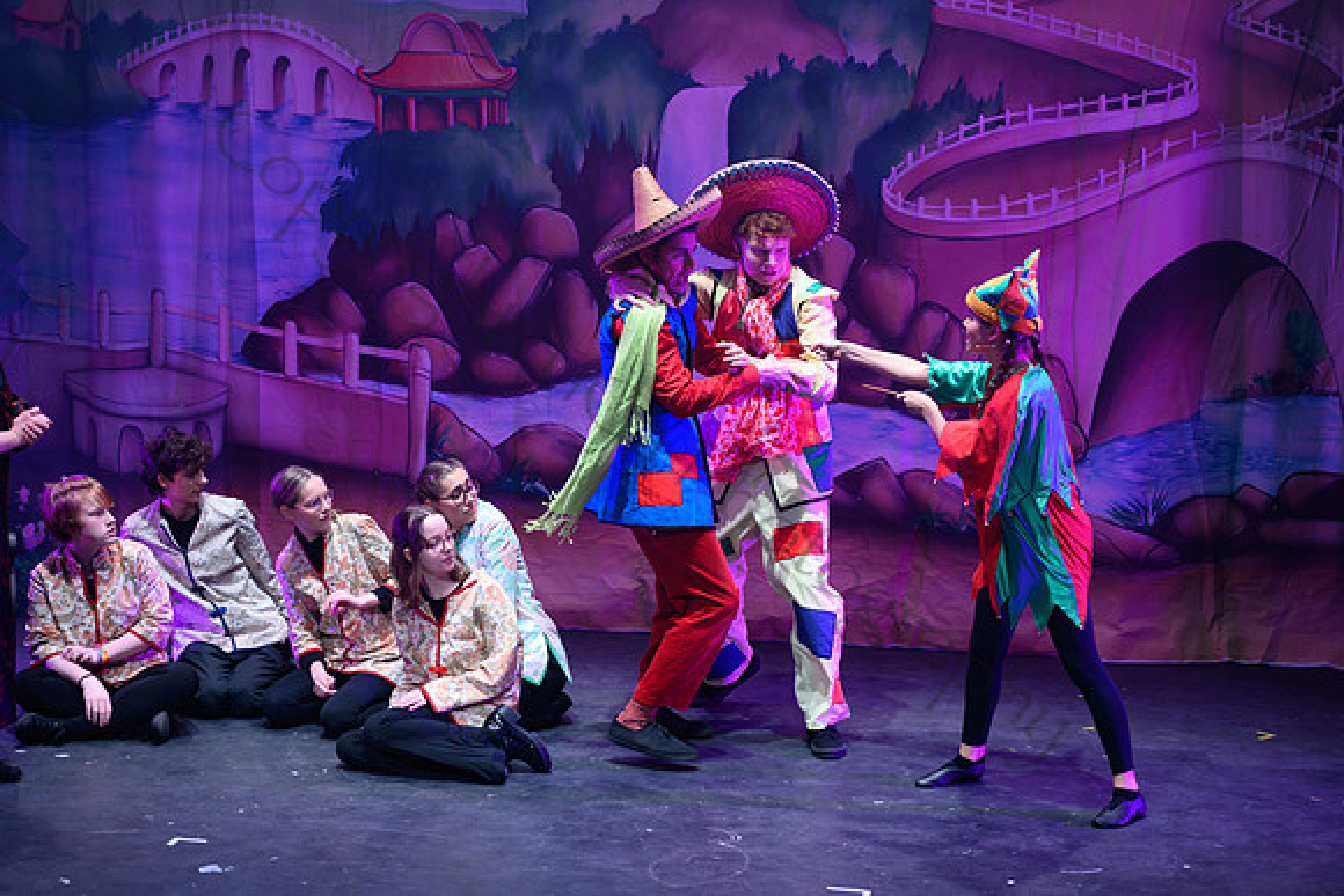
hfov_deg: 25.4
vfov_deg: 17.1
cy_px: 448
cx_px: 672
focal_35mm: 80
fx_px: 2987
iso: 1000
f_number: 2.8
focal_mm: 80
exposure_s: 1/200
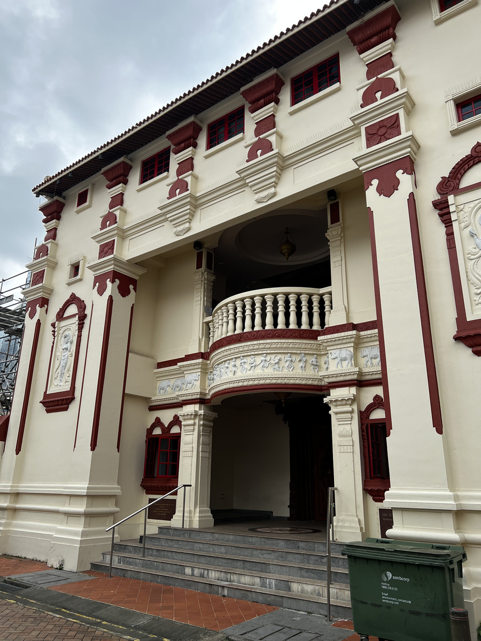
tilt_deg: +19.9
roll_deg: -1.5
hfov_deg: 53.1
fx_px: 482
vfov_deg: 67.3
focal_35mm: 26
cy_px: 320
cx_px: 240
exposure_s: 1/1171
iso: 50
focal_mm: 5.7
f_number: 1.5
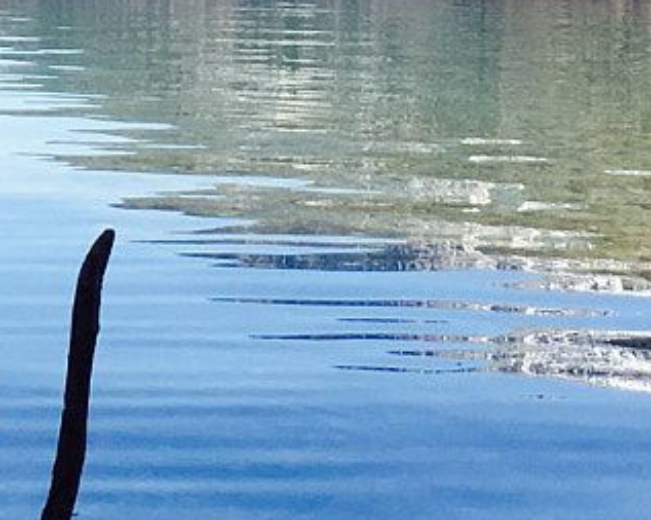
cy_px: -72
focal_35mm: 143
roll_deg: -0.8
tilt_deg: +0.1
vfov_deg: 10.6
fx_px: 2753
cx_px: 111
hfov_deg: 13.4
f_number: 2.2
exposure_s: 1/1202
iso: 25
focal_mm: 4.15
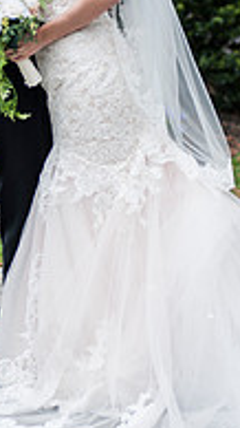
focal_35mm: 272
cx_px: 50
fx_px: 3080
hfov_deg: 4.5
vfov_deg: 7.9
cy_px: 38
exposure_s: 1/1250
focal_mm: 112
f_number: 3.2
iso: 200
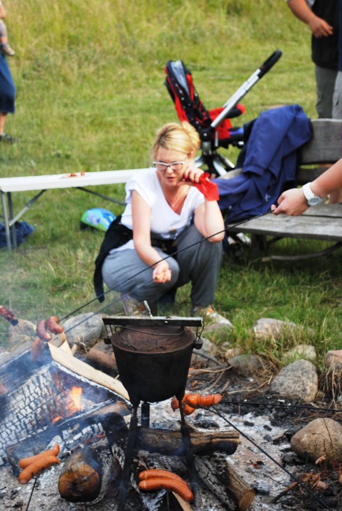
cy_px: 256
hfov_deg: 16.6
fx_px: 1173
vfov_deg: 24.6
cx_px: 171
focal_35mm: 82
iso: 140
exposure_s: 1/125
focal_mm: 55
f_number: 5.6
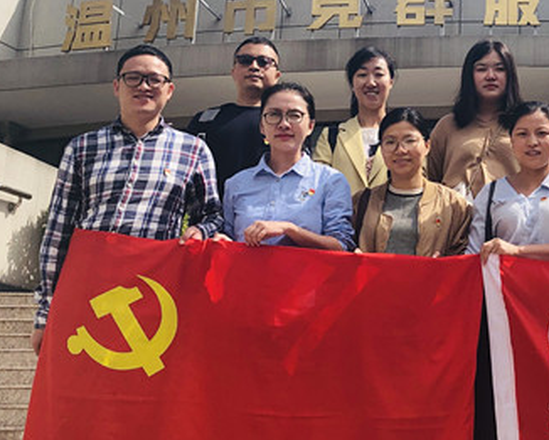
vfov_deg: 22.6
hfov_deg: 26.9
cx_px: 530
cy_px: 113
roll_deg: +0.5
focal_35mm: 67
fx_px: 1089
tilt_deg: +16.4
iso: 20
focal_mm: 3.99
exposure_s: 1/1656
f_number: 1.8
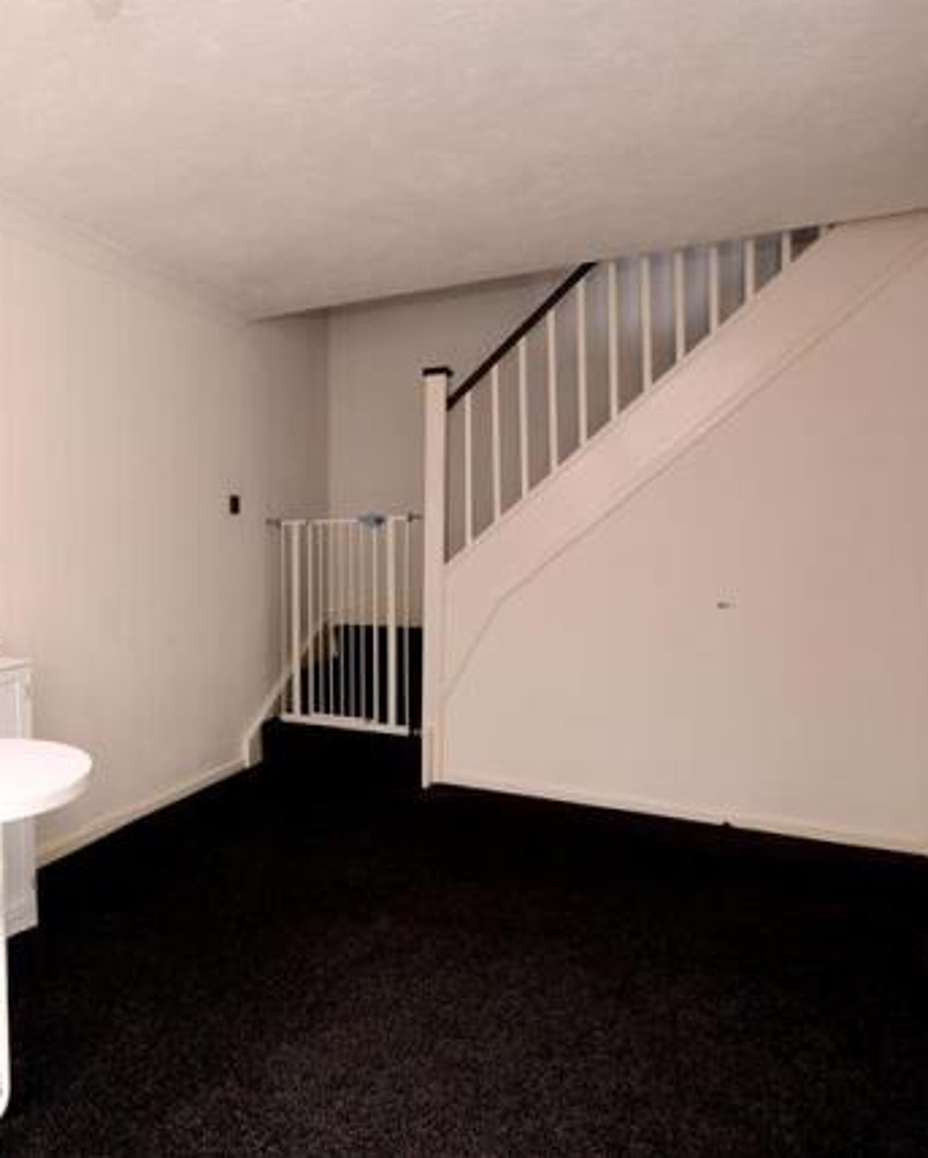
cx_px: 133
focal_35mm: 24
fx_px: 813
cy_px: 572
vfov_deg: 70.9
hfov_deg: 53.6
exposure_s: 1.3
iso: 400
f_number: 6.3
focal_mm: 11
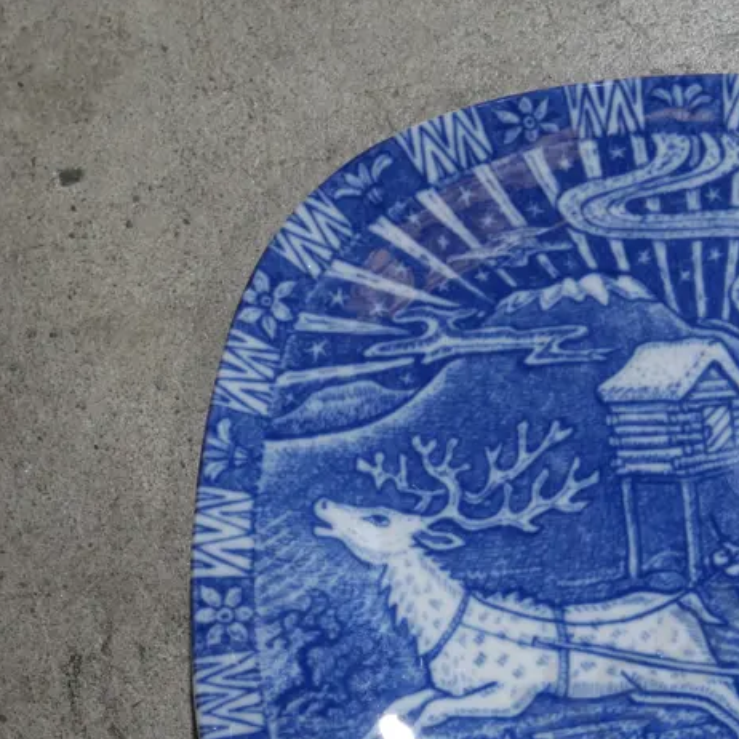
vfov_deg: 17.6
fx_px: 2367
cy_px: 586
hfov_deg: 17.3
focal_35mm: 98
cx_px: 766
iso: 320
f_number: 5.3
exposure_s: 1/60
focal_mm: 25
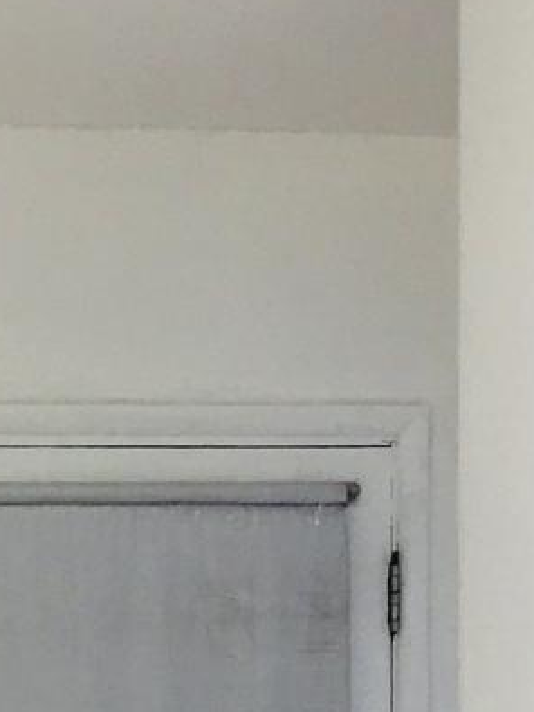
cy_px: 1264
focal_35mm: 147
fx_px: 3025
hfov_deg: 10.0
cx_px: 32
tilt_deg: -4.7
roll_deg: -0.1
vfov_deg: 12.3
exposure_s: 1/30
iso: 25
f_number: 2.2
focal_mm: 4.15
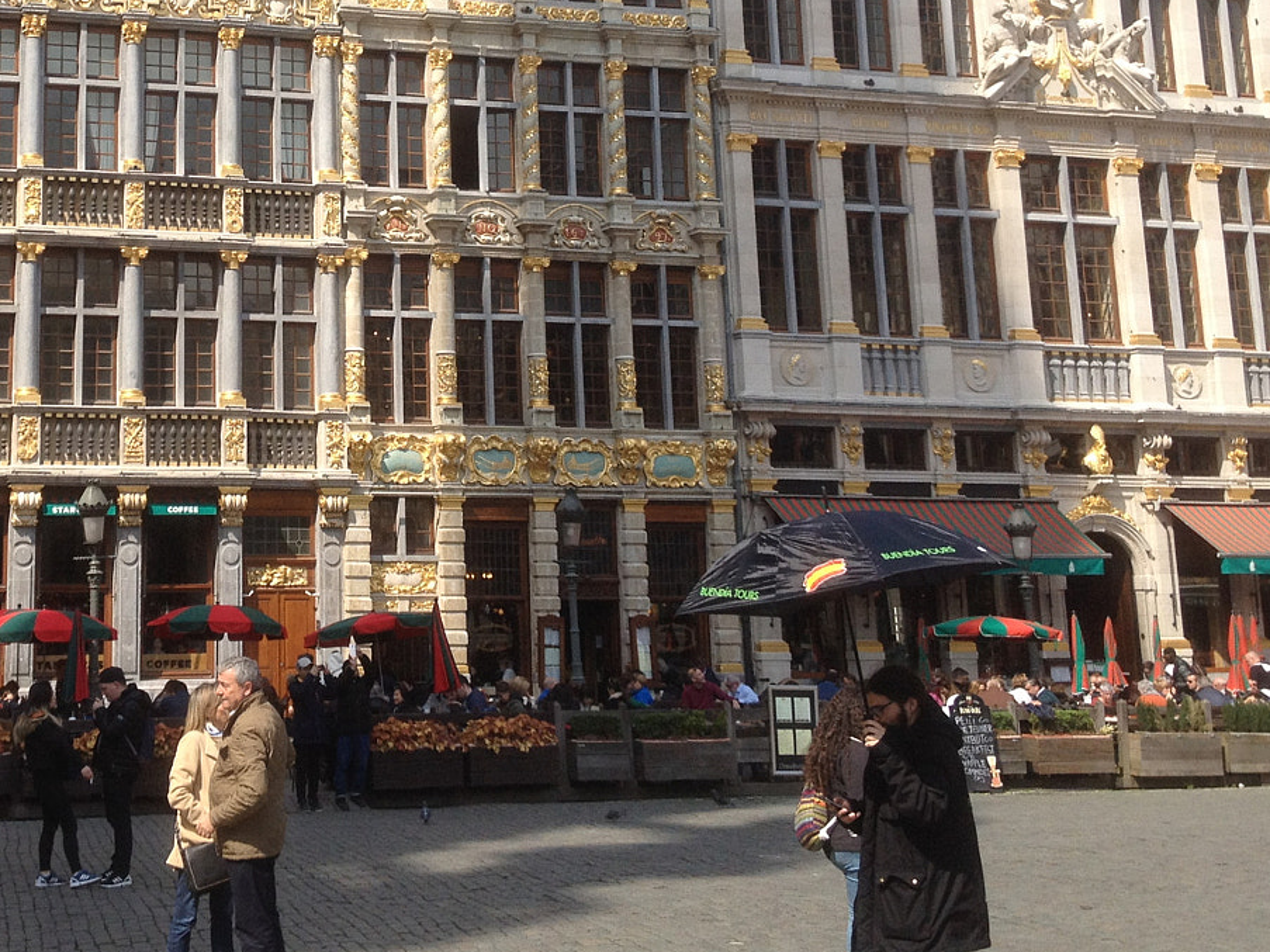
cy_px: 141
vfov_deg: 23.2
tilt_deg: +13.1
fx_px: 2274
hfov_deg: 30.5
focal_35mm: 62
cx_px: 281
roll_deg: +0.1
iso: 50
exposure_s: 1/1151
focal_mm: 4.28
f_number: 2.4
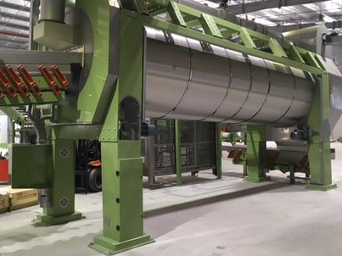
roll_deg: +0.4
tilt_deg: +1.8
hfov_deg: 51.3
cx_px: 154
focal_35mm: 36
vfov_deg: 39.5
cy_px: 107
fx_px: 356
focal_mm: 4.15
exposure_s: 1/33
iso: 80
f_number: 2.2
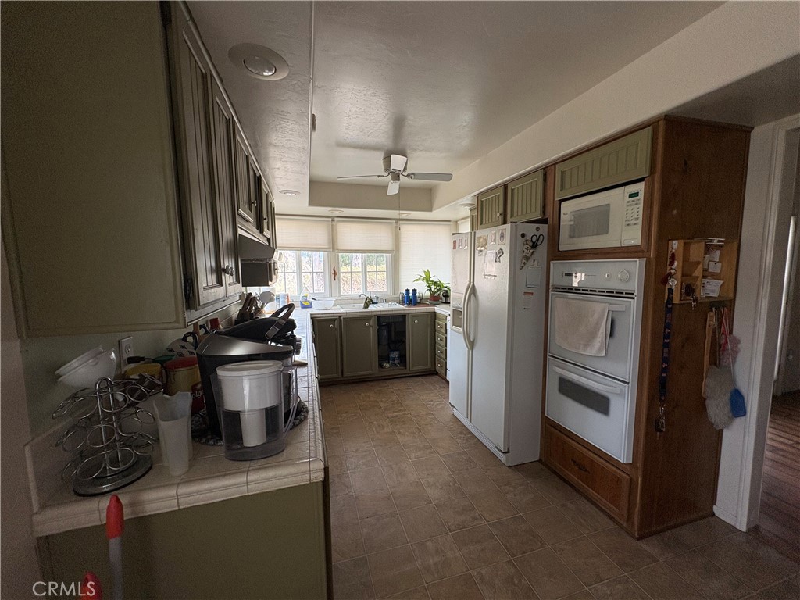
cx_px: 400
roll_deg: +1.3
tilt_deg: -5.9
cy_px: 300
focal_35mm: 14
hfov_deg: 102.1
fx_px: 324
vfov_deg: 85.7
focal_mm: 2.22
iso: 160
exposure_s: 1/99
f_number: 2.2
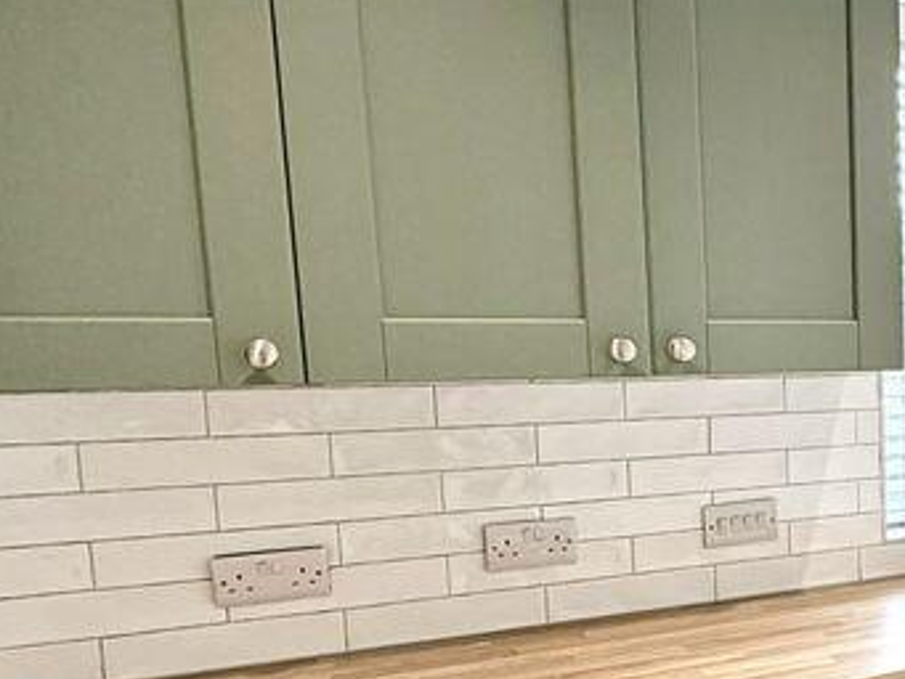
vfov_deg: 34.1
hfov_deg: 33.4
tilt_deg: -7.6
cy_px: 454
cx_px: 1162
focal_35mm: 42
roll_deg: -0.6
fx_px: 1098
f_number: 2.2
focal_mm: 2.22
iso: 100
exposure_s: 1/121
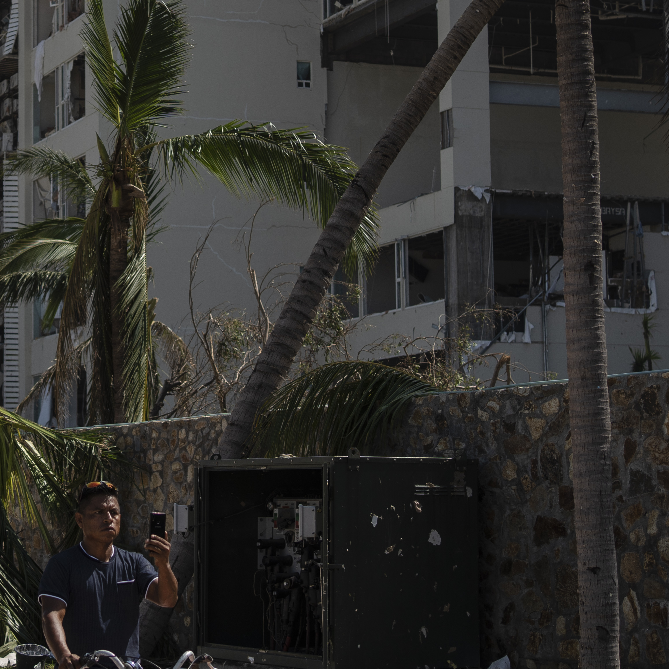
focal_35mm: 90
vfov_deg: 19.3
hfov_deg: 19.1
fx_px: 1968
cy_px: 314
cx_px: 112
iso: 80
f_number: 3.2
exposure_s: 1/2500
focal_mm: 35
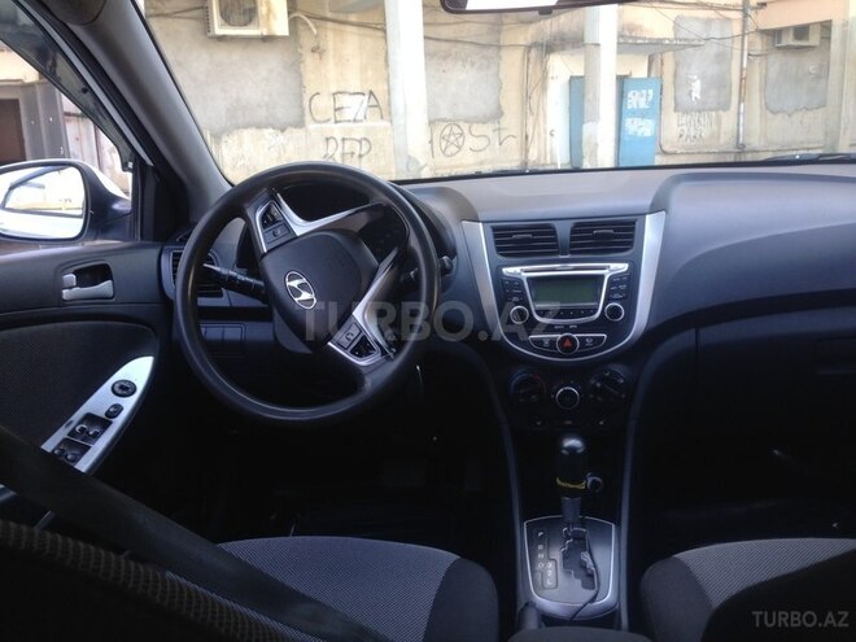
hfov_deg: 55.4
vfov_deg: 42.9
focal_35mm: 33
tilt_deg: -10.1
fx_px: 816
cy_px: 321
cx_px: 428
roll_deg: +3.3
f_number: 2.4
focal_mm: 4.12
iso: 50
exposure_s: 1/60
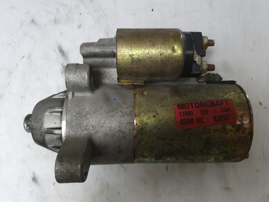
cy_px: 101
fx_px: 202
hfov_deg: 67.3
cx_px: 134
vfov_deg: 53.1
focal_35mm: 26
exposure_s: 1/33
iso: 640
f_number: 1.5
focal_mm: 4.32
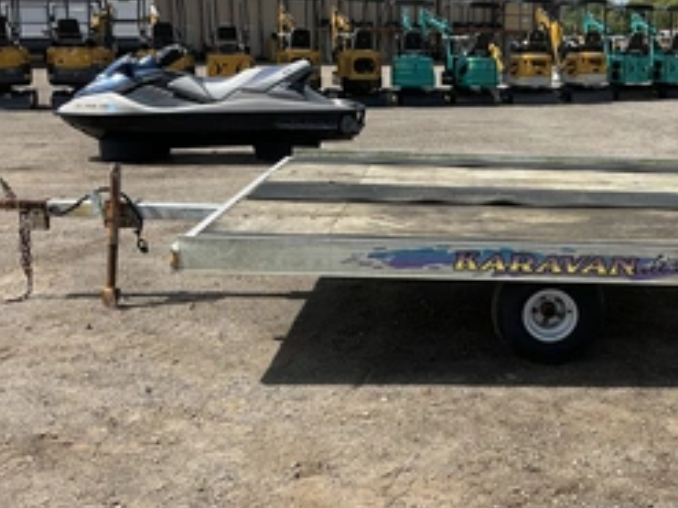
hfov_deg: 39.9
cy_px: 225
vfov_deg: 30.8
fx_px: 920
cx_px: 458
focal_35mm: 47
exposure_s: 1/1912
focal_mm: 3
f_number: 1.8
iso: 25
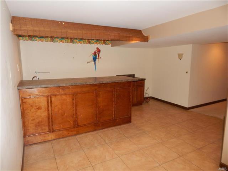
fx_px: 145
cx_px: 114
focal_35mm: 22
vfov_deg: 61.1
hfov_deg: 76.4
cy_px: 86
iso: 200
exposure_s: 1/30
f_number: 3
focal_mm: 4
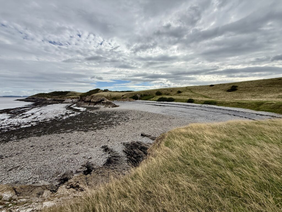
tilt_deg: -3.5
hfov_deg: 102.1
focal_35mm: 14
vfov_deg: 85.7
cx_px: 141
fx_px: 114
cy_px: 106
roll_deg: +0.3
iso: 50
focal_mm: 2.22
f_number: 2.2
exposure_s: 1/2976
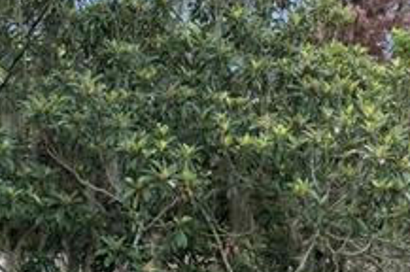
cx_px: 408
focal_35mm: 104
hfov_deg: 19.1
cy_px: 303
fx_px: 1183
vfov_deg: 12.9
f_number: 2.8
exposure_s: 1/640
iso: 100
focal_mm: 8.4
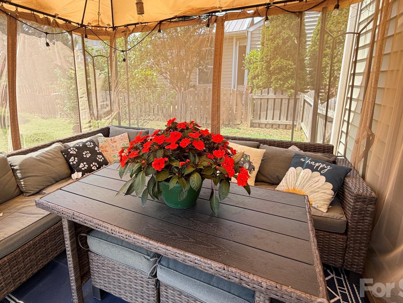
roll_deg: +0.7
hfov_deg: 84.1
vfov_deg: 68.2
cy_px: 126
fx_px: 221
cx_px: 171
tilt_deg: -11.6
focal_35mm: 19
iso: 40
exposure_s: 1/214
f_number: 2.2
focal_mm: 2.22
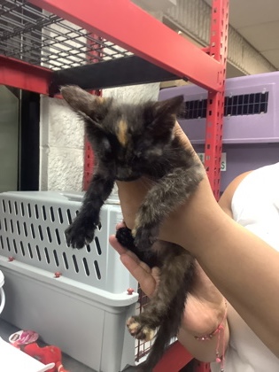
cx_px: 140
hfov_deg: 45.4
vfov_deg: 58.4
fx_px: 333
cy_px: 186
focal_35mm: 31
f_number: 2.4
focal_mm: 3.3
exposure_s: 1/60
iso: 200
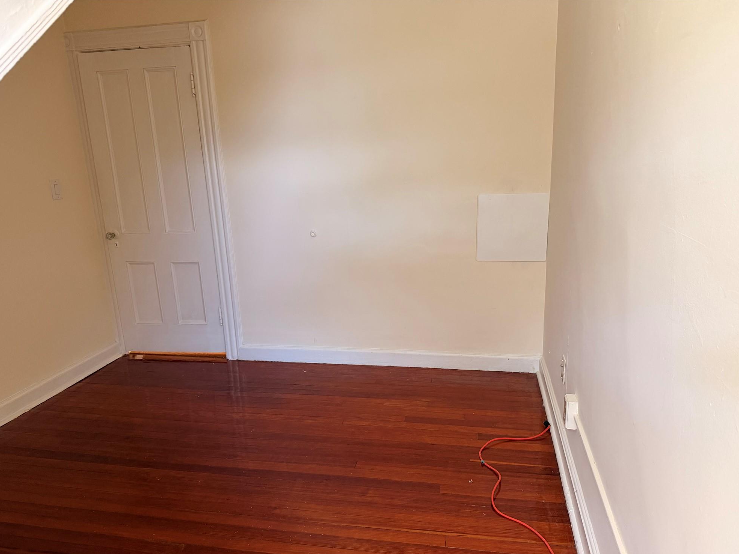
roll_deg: +3.1
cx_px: 371
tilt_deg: -15.5
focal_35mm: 25
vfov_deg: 54.9
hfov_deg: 69.4
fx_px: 534
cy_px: 287
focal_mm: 6.76
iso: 320
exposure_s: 1/60
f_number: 1.78
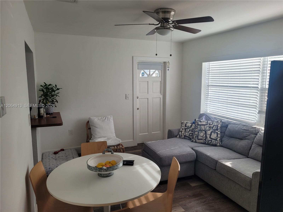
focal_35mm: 26
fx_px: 213
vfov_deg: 53.1
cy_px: 106
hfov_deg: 67.3
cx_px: 142
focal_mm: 5.4
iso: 40
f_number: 1.8
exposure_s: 1/163
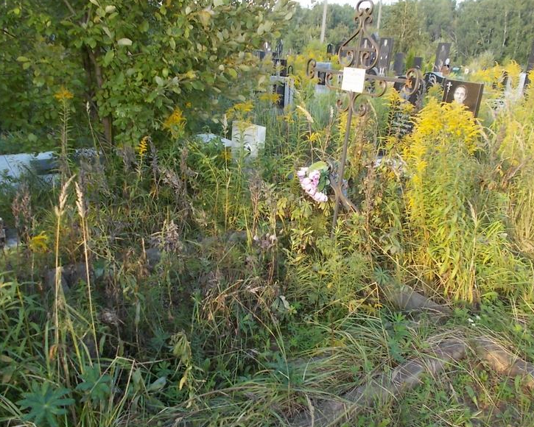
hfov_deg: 62.2
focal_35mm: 28
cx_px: 264
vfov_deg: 51.5
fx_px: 443
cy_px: 214
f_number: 3.2
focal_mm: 4.6
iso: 80
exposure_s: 1/100
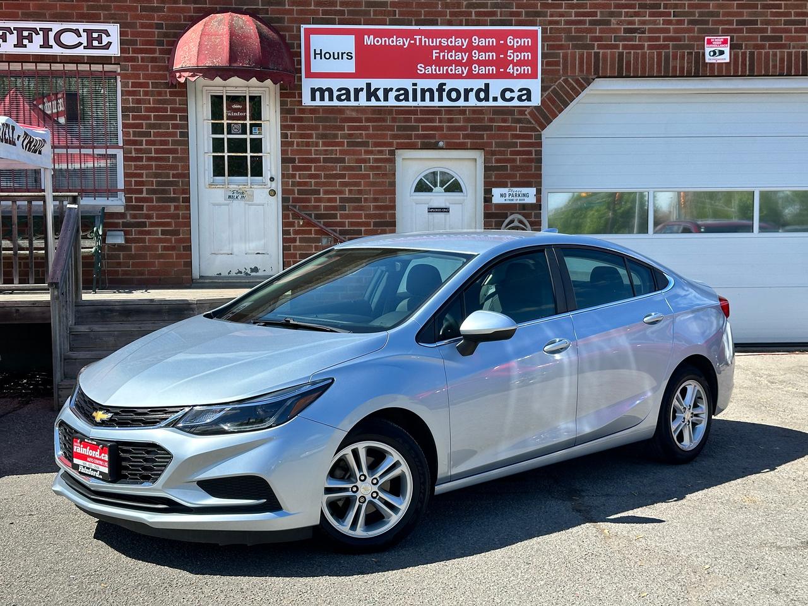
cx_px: 404
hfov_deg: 39.7
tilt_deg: -3.6
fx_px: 1120
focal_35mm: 48
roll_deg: +0.4
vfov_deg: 30.3
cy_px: 303
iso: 64
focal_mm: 6.86
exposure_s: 1/2304
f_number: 1.78
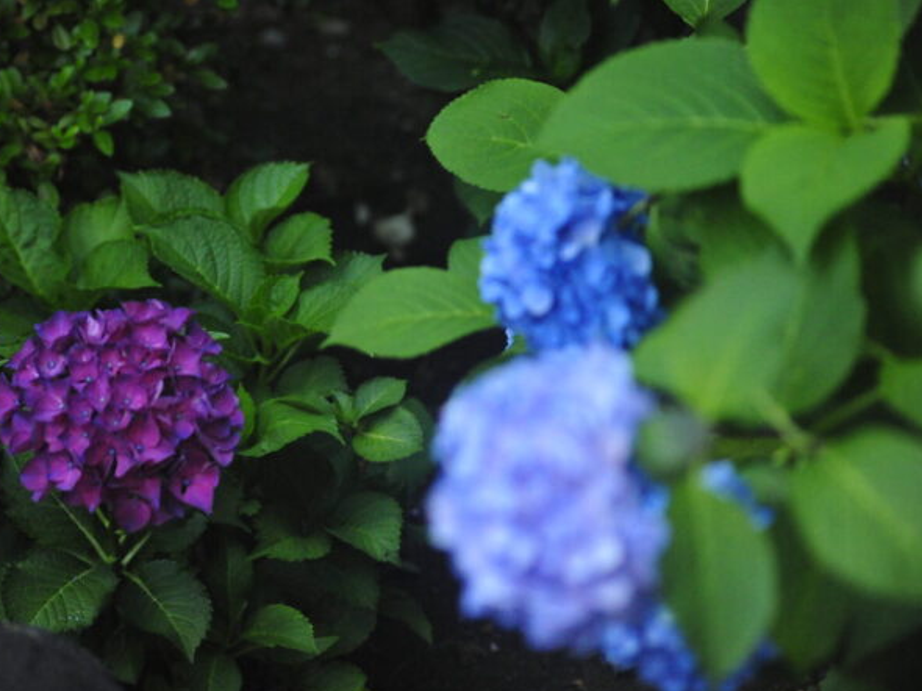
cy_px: 373
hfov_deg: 11.7
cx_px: 427
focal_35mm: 169
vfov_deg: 8.8
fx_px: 4499
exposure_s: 1/2500
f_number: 4.5
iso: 6400
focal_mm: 135
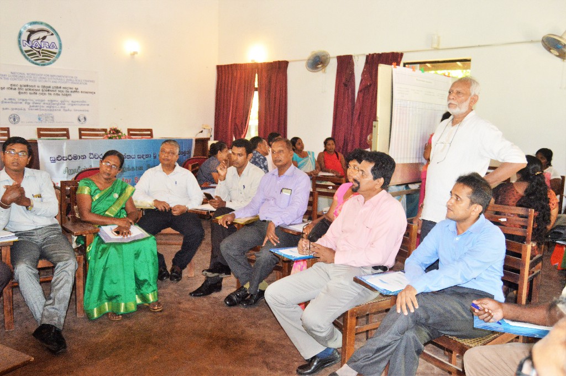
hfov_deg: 57.3
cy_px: 188
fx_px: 518
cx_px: 283
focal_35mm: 33
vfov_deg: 39.9
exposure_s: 1/60
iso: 800
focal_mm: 22
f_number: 3.5
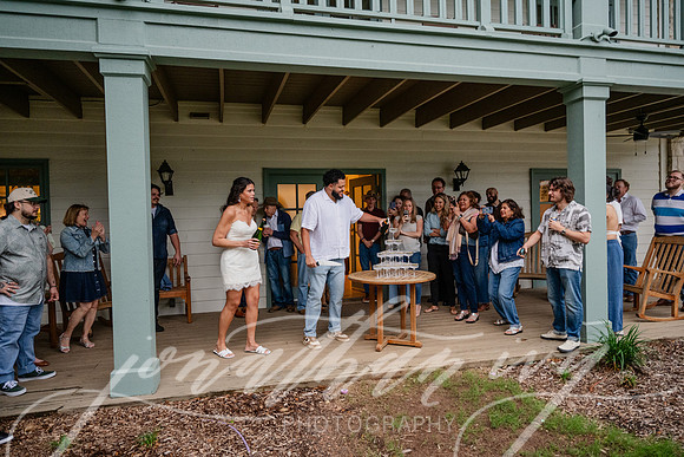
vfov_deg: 53.2
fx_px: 456
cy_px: 228
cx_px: 342
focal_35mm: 24
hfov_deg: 73.7
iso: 2200
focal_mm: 24
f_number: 2.8
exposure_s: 1/250
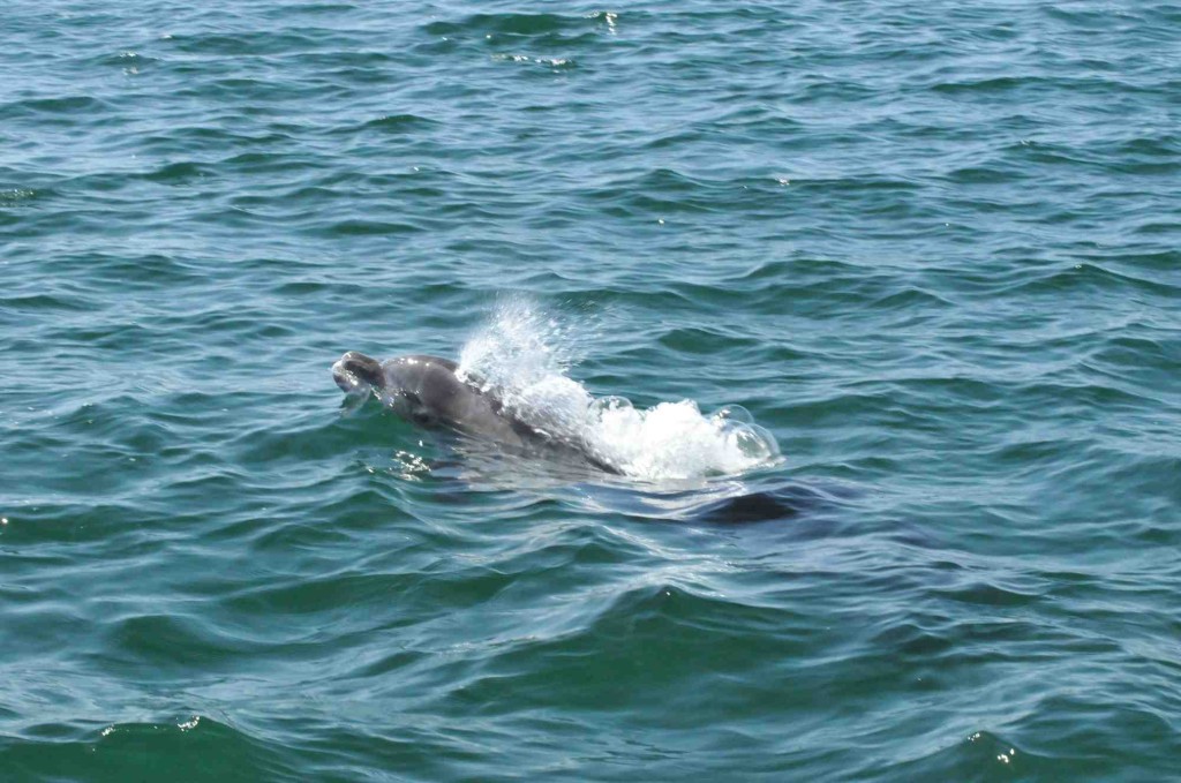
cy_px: 392
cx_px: 590
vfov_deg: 13.0
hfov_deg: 19.5
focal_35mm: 105
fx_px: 3439
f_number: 13
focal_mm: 70
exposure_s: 1/250
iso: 2000
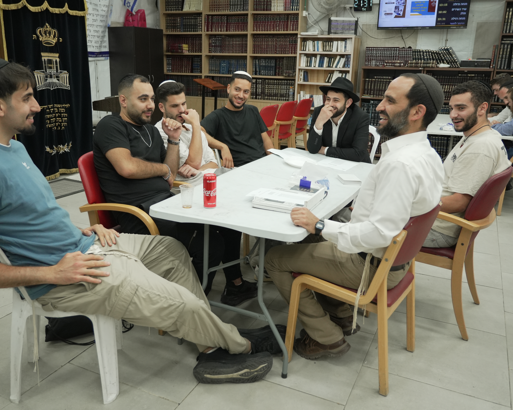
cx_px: 238
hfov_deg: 57.1
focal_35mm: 31
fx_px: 471
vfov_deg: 47.1
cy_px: 201
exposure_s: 1/320
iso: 800
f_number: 2.8
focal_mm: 18
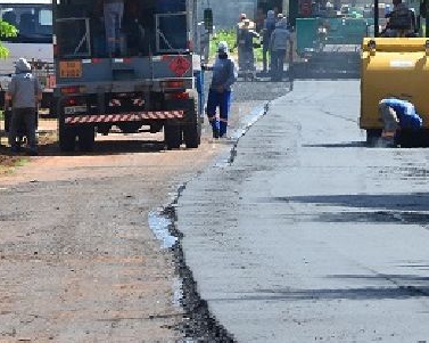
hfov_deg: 4.0
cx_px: 269
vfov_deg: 3.2
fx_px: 6153
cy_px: 63
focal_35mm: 485
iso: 100
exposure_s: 1/125
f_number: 9
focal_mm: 100
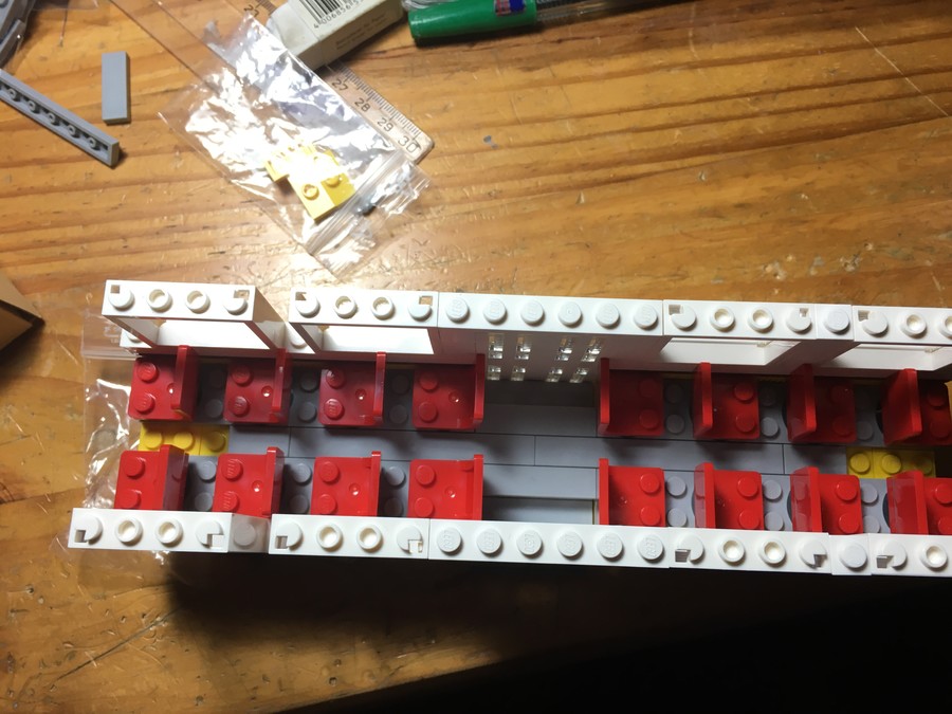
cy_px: 357
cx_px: 476
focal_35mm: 29
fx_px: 798
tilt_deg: -77.6
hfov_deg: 61.7
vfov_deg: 48.2
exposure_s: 1/33
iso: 25
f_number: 2.2
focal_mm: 4.15
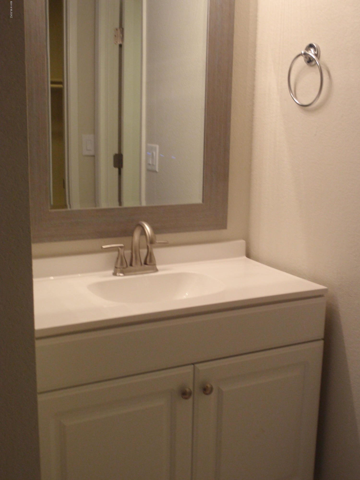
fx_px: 555
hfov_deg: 36.0
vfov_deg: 46.8
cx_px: 180
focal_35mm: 40
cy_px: 240
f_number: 3.9
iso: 200
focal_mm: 7.25
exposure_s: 1/25
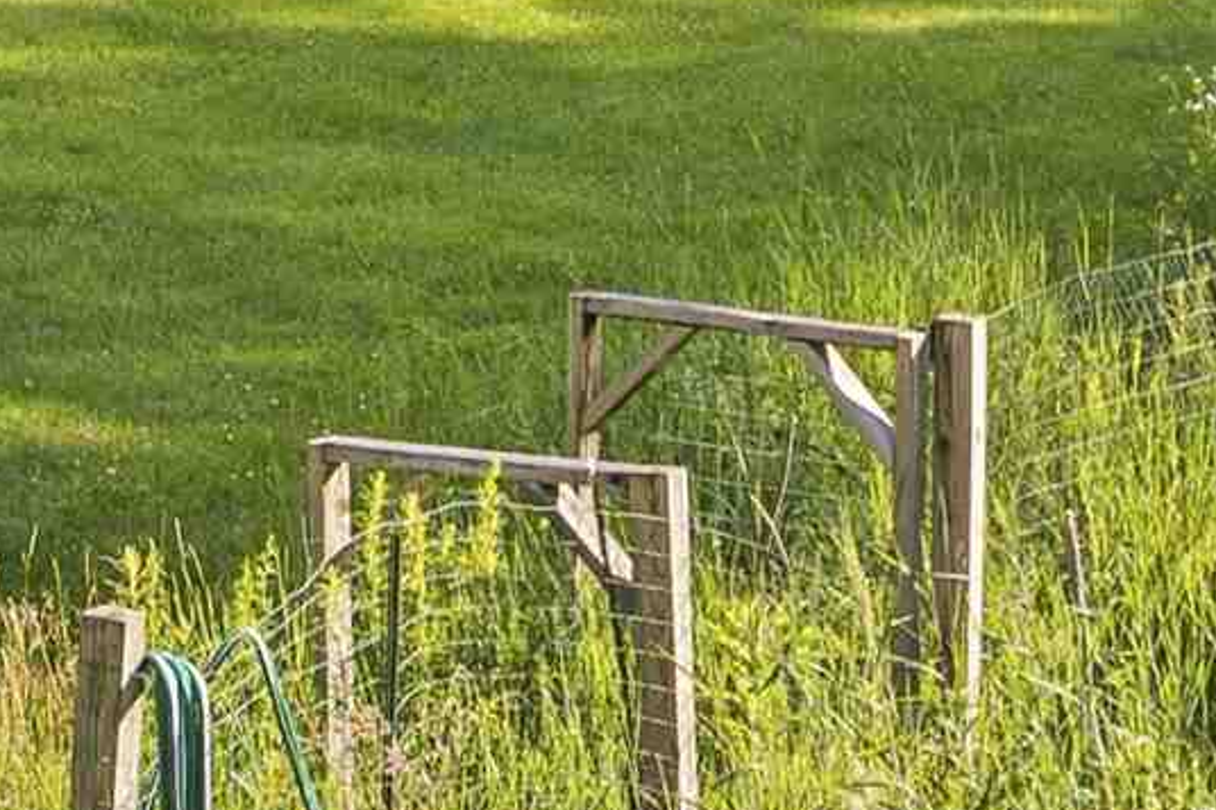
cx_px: -556
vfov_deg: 4.8
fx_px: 9285
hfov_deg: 7.4
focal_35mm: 275
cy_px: -1334
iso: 125
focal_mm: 32
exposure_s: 1/40
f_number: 7.1
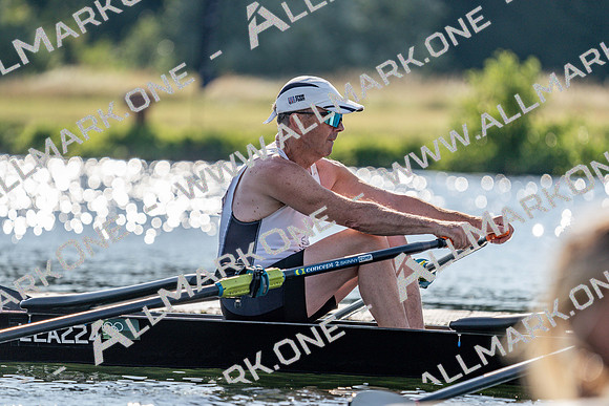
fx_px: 6768
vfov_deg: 3.4
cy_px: 203
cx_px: 304
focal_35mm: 400
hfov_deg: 5.2
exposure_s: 1/1600
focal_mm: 400
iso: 200
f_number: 6.3
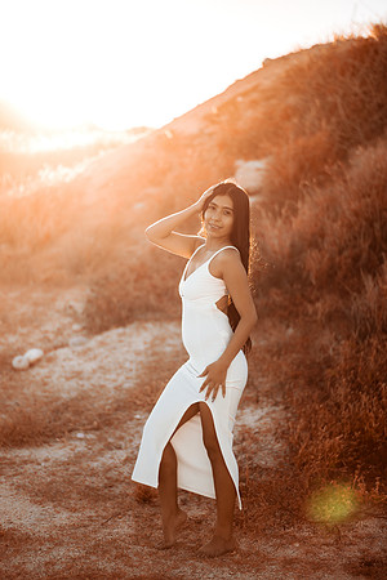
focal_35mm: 58
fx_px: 935
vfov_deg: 34.5
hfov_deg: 23.4
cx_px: 194
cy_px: 290
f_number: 1.4
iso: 80
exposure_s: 1/3200
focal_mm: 58
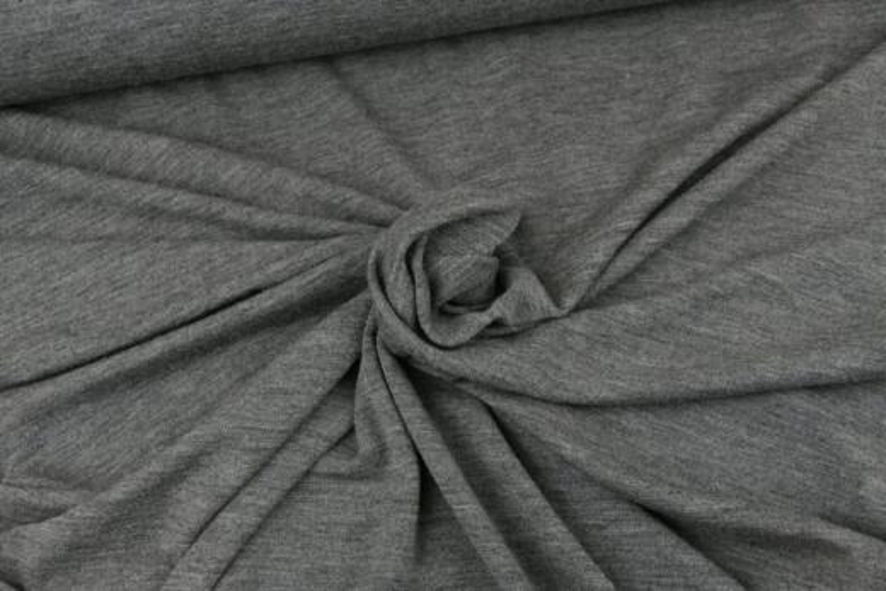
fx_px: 1034
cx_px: 443
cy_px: 296
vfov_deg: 31.9
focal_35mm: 42
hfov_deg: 46.4
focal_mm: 15.26
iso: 250
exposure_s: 1/80
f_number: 3.2
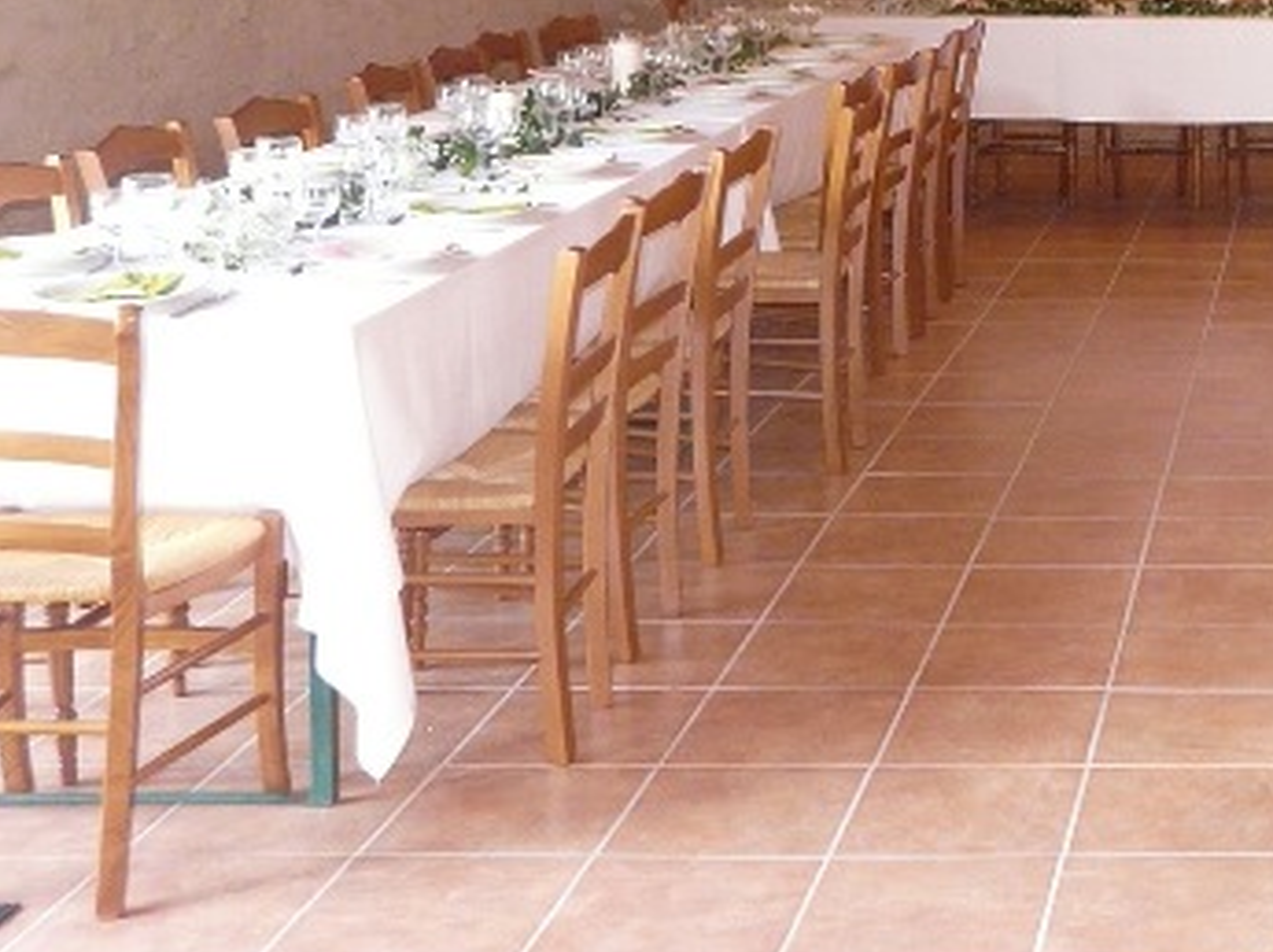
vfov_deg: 21.8
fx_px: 2388
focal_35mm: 65
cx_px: 1469
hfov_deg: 26.9
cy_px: 30
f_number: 2.8
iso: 250
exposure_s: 1/30
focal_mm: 4.6
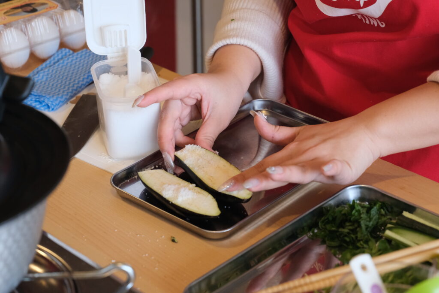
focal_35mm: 75
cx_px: 220
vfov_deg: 18.2
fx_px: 915
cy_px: 146
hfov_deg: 27.0
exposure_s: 1/150
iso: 3200
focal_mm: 50
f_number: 4.8
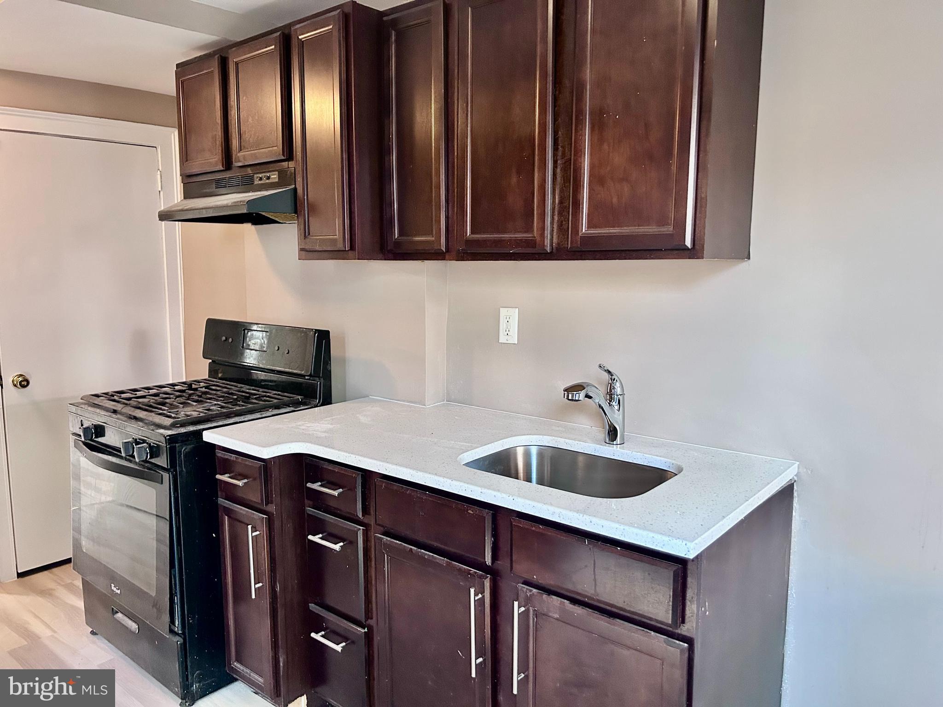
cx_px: 472
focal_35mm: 26
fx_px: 708
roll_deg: +0.1
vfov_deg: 53.1
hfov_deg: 67.3
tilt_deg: -7.4
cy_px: 354
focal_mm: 5.7
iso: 400
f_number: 1.5
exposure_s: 1/60
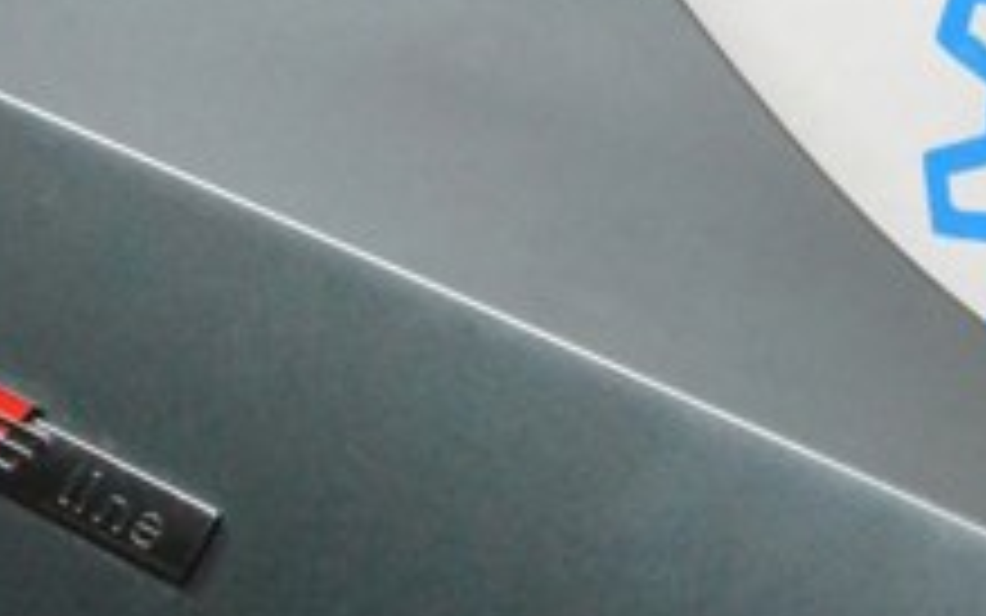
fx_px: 3844
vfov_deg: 9.1
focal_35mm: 143
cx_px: 743
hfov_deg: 14.6
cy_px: -9
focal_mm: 32
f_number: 10
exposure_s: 1/125
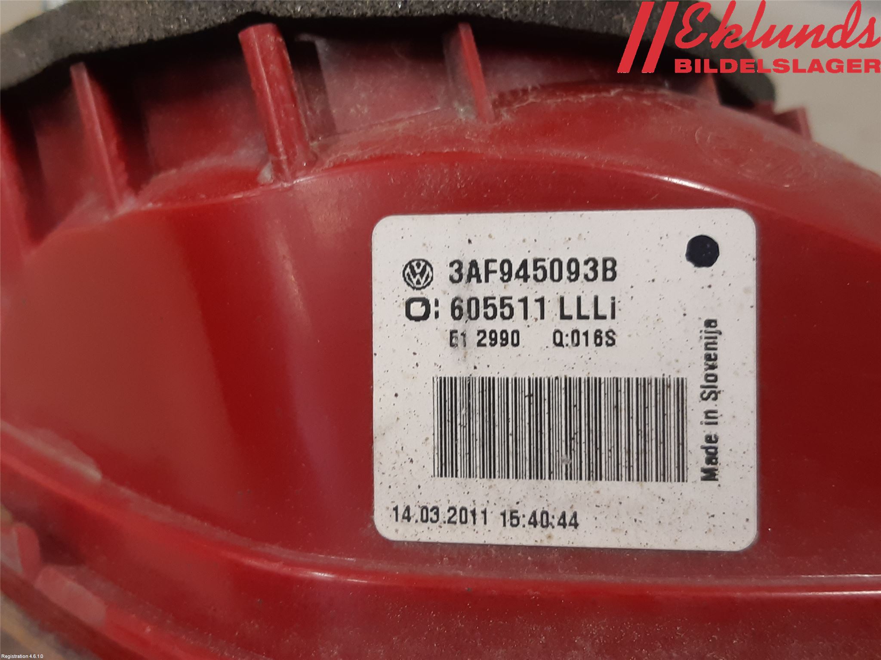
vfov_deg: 53.1
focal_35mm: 26
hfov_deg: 67.3
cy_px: 330
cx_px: 440
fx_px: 662
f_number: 1.7
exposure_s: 1/50
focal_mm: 3.93
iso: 160
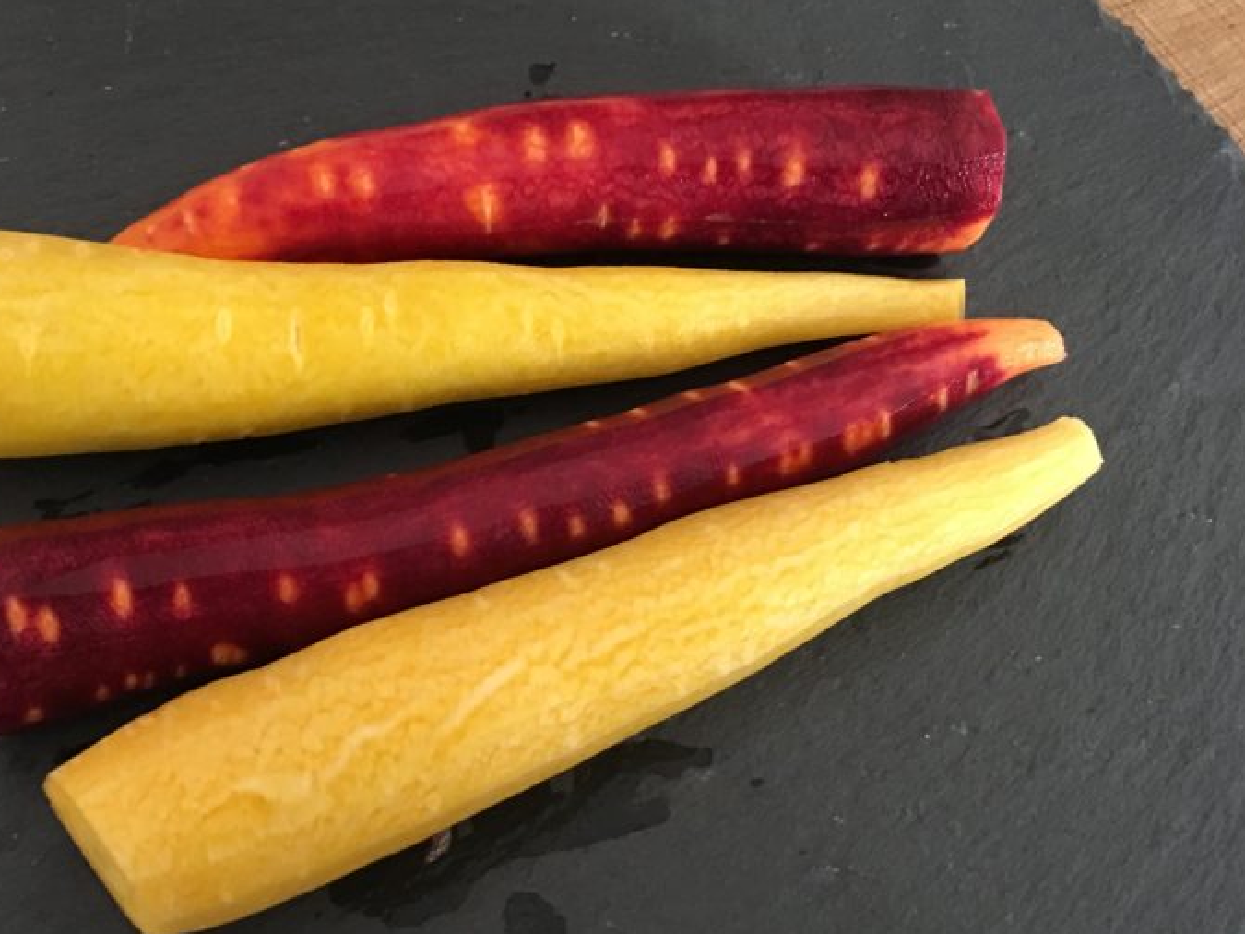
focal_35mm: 44
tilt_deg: -59.8
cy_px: 482
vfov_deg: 32.9
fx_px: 1582
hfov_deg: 42.5
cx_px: 445
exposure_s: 1/15
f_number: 2.2
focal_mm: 4.15
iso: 80
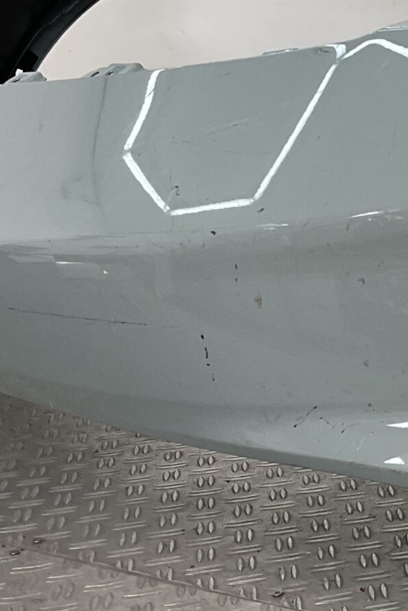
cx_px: 628
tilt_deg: -14.7
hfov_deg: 14.7
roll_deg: +2.6
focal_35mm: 86
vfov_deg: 23.6
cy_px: 345
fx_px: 1461
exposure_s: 1/240
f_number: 1.8
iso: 16
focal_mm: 3
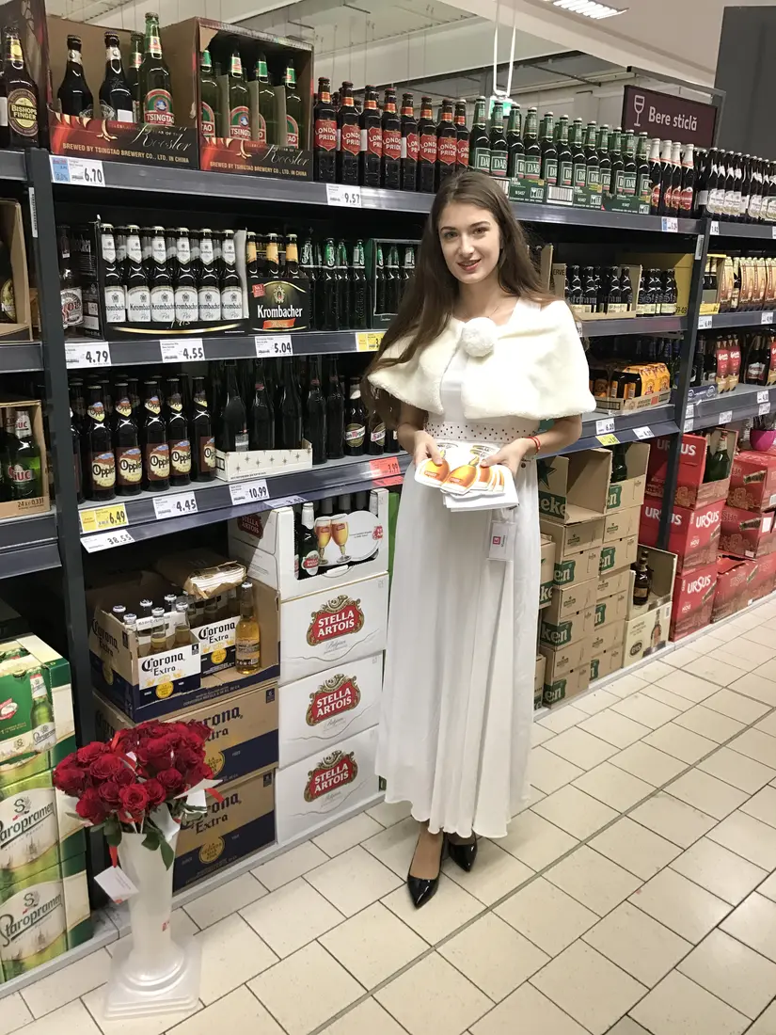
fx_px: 837
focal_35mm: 28
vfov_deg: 63.4
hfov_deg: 49.7
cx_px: 388
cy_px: 518
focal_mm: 3.99
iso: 40
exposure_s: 1/33
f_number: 1.8
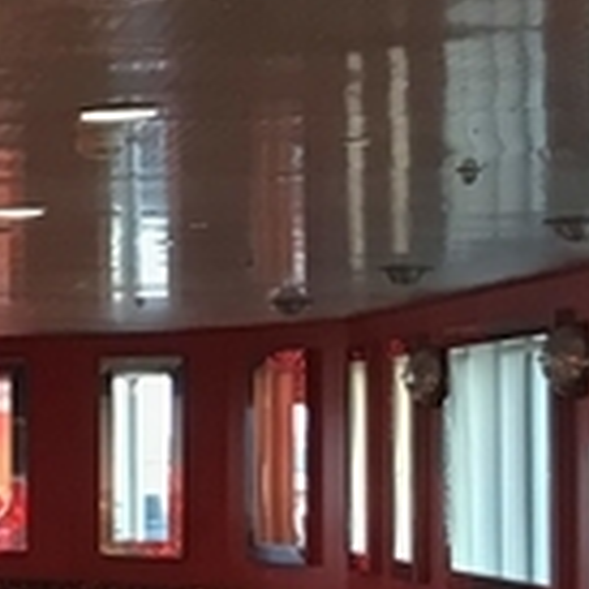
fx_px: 2772
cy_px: 421
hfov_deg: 10.2
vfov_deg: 12.1
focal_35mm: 144
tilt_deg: +0.6
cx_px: -907
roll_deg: -0.4
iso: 64
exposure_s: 1/17
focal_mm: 3.99
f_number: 1.8
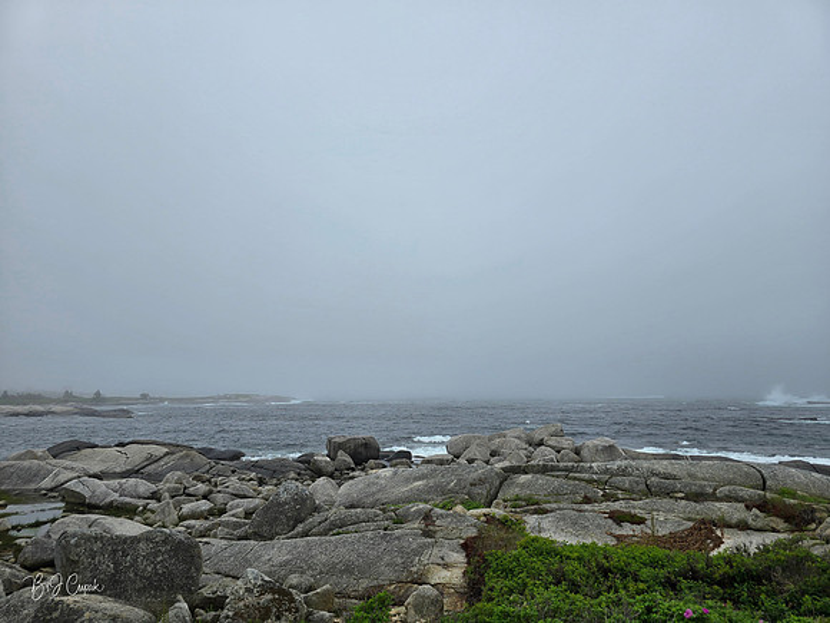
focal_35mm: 23
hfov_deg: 73.9
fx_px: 551
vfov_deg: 58.9
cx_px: 415
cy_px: 312
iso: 12
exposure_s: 1/758
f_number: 1.7
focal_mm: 6.3
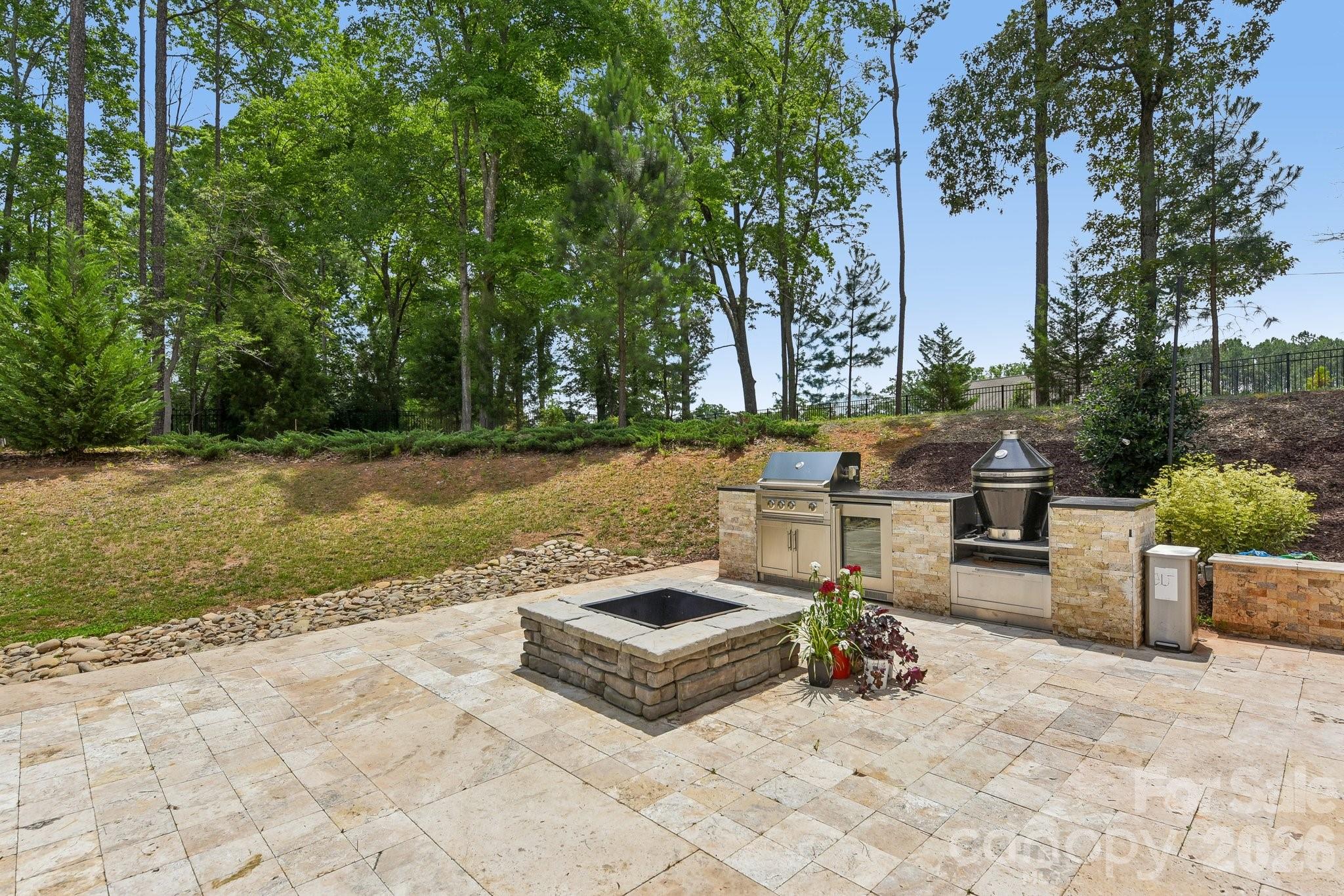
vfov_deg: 67.4
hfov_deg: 90.0
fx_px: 672
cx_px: 672
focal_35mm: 18
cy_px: 448
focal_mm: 18
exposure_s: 1/1000
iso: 200
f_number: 8
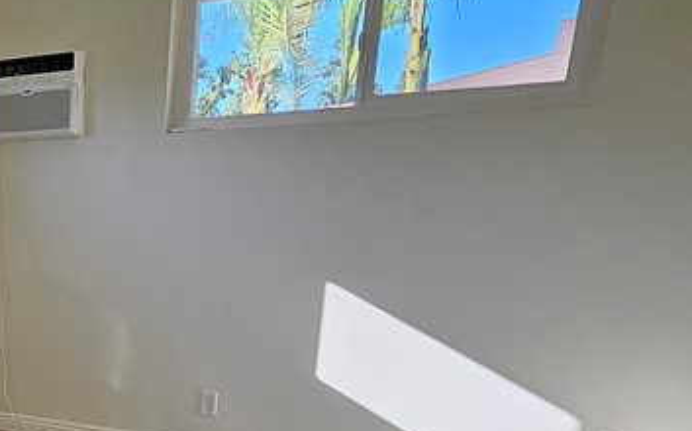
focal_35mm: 40
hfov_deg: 41.9
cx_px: -20
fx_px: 754
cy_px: 443
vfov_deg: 29.6
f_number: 2.2
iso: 40
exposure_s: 1/120
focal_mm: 1.74
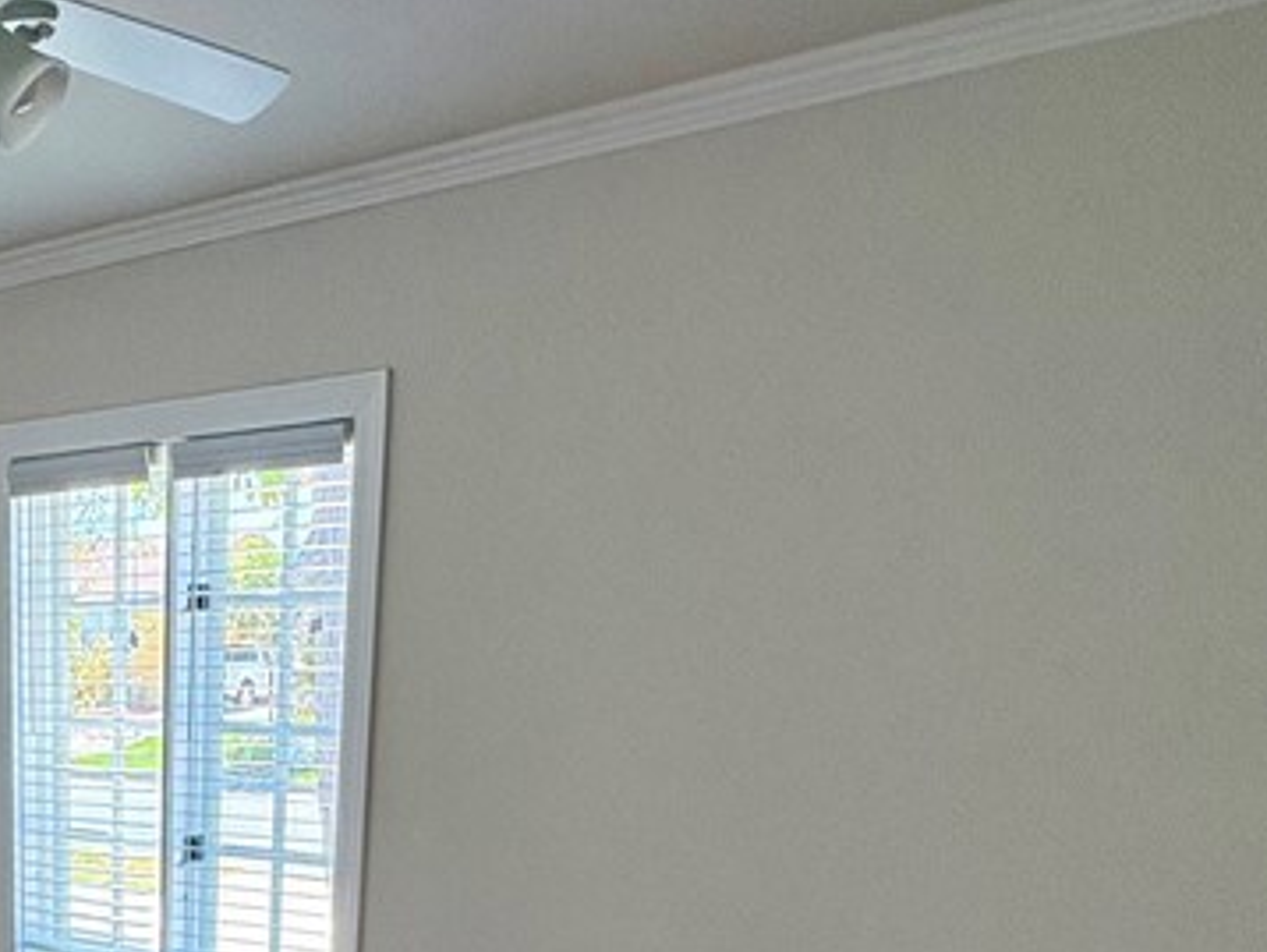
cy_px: 1072
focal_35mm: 40
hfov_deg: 42.1
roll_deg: -0.4
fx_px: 1465
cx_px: 74
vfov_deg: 31.5
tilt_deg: -16.0
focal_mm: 2.22
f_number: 2.2
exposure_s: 1/104
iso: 125
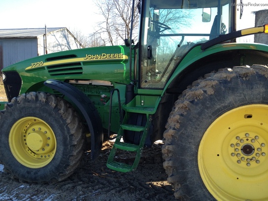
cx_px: 134
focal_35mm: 35
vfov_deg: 40.7
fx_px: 271
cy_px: 100
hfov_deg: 52.6
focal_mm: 4.28
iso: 50
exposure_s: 1/319
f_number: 2.4
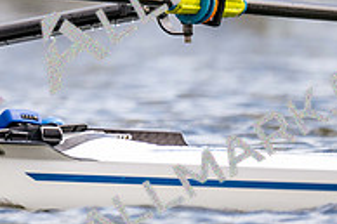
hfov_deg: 1.1
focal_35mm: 1797
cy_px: -70
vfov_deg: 0.8
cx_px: -108
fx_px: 16807
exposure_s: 1/2500
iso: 320
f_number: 4
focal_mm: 600
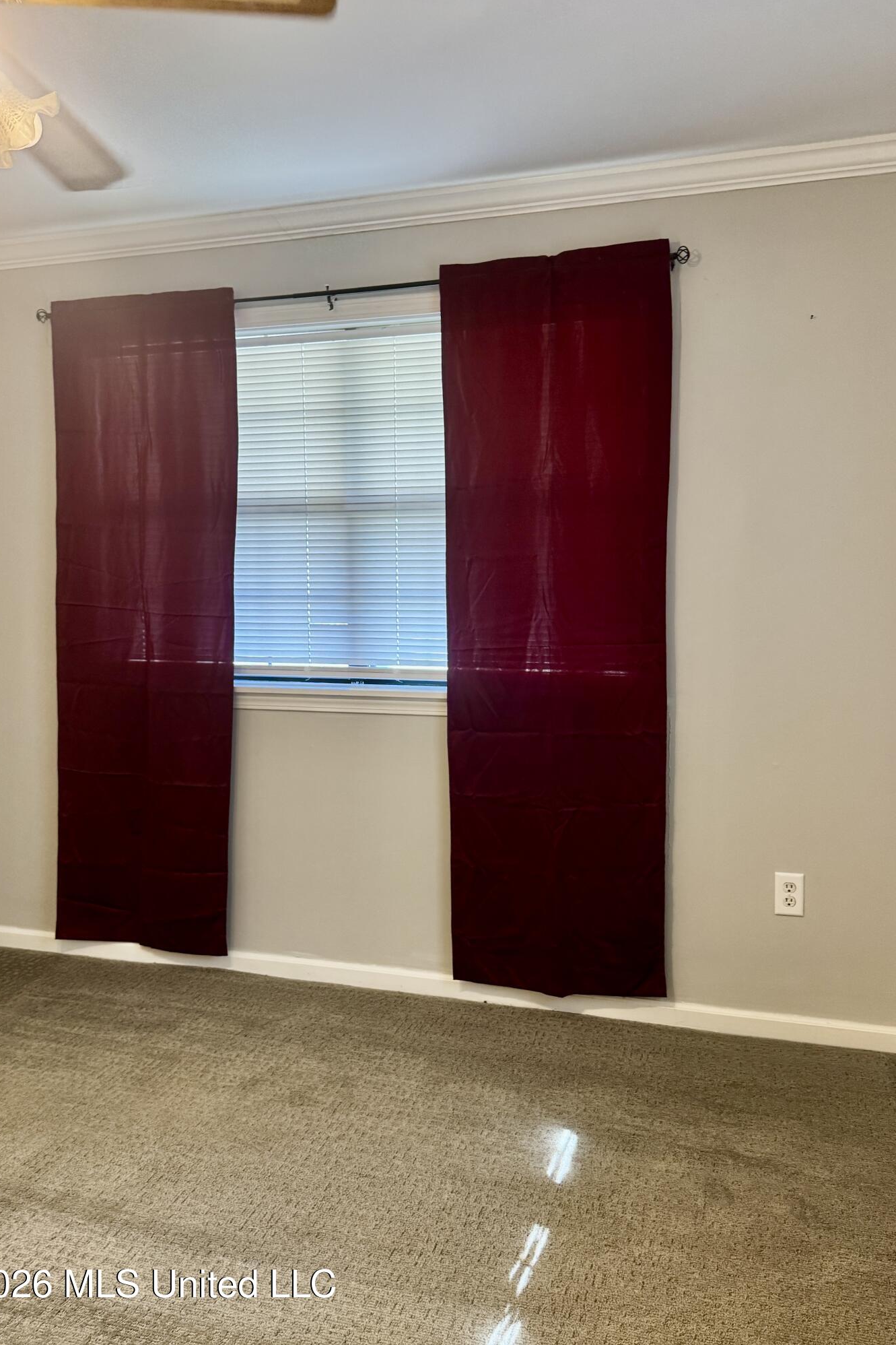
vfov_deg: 71.5
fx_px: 933
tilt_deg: -5.0
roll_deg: +2.7
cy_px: 672
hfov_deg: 51.3
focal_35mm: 25
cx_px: 442
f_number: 1.78
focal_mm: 6.76
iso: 250
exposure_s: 1/60
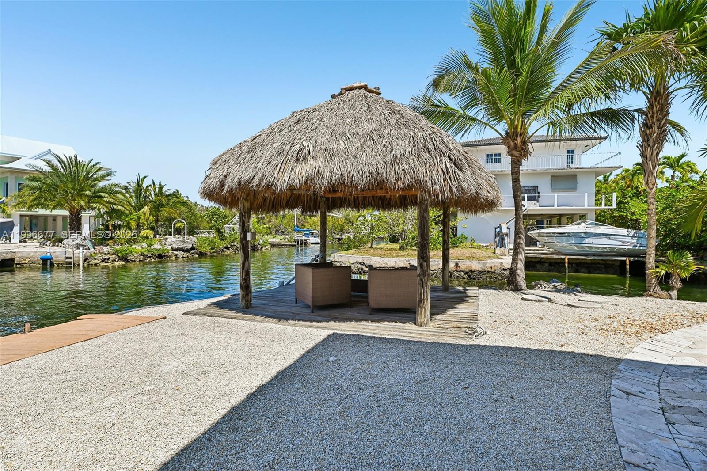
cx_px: 354
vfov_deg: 67.4
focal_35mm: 18
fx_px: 353
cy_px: 236
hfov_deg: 90.0
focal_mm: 18
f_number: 6.3
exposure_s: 1/640
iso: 100
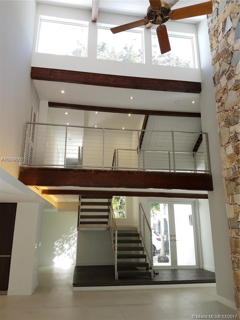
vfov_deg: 67.3
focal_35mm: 26
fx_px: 240
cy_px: 160
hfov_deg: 53.1
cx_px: 120
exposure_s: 1/60
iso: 40
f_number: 1.7
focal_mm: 4.2
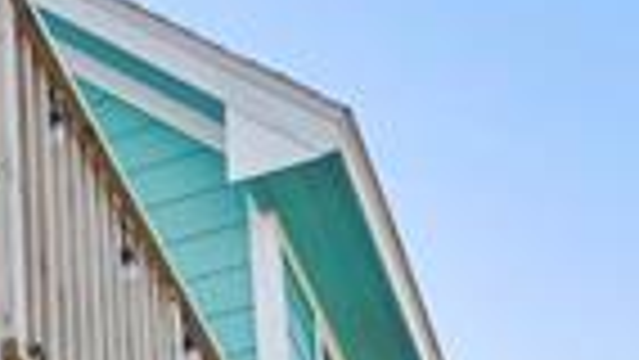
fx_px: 2051
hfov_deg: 15.7
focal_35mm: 121
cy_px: 1116
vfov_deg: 8.3
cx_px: -428
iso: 250
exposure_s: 1/40
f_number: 9
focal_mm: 16
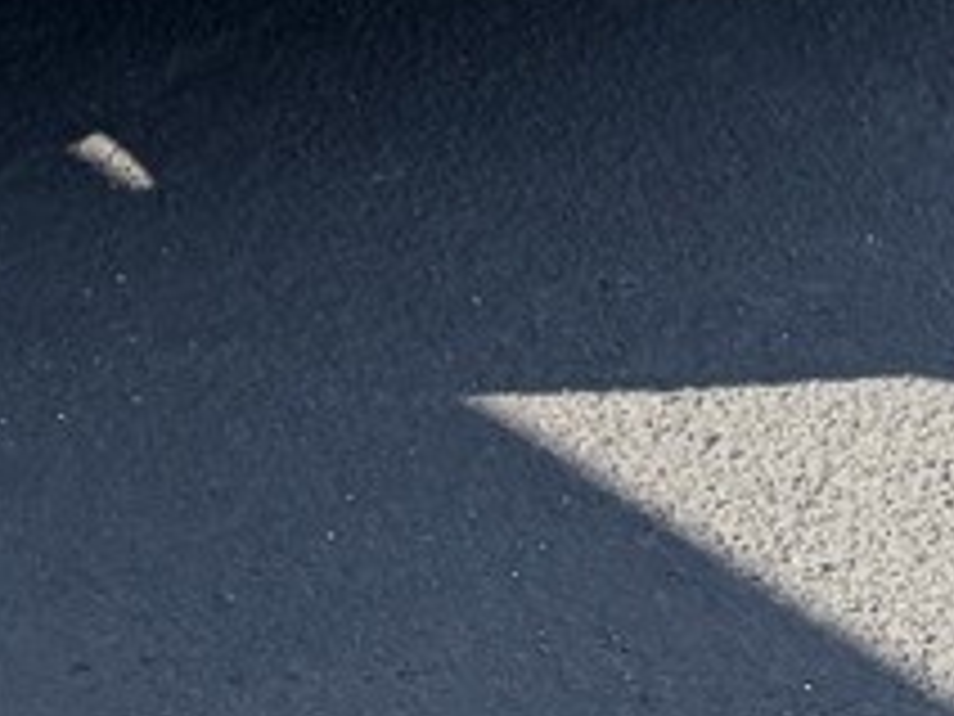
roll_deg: +1.5
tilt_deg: -2.4
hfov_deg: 13.2
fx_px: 3996
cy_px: -1391
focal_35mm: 145
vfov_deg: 8.6
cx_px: -198
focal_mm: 6.76
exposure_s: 1/1464
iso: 100
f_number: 1.78
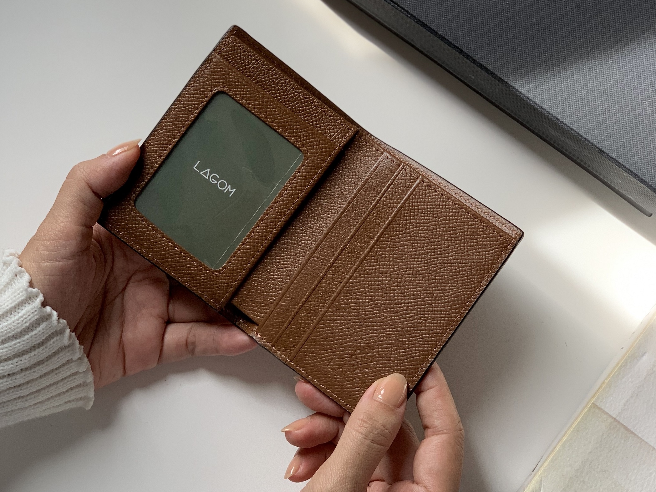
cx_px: 328
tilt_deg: -76.2
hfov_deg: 27.8
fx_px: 1327
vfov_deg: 21.0
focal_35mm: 70
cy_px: 214
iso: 40
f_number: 2.4
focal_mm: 6
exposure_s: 1/122
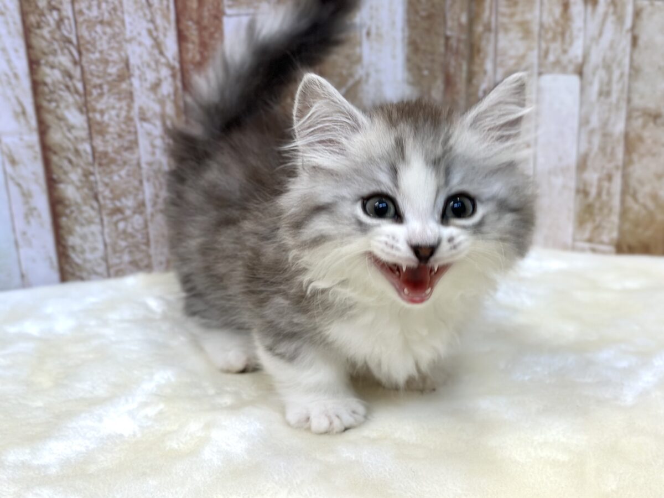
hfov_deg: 39.7
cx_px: 332
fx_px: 921
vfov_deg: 30.3
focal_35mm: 48
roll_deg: +1.1
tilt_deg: -18.3
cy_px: 249
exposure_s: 1/100
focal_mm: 6.86
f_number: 1.78
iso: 160
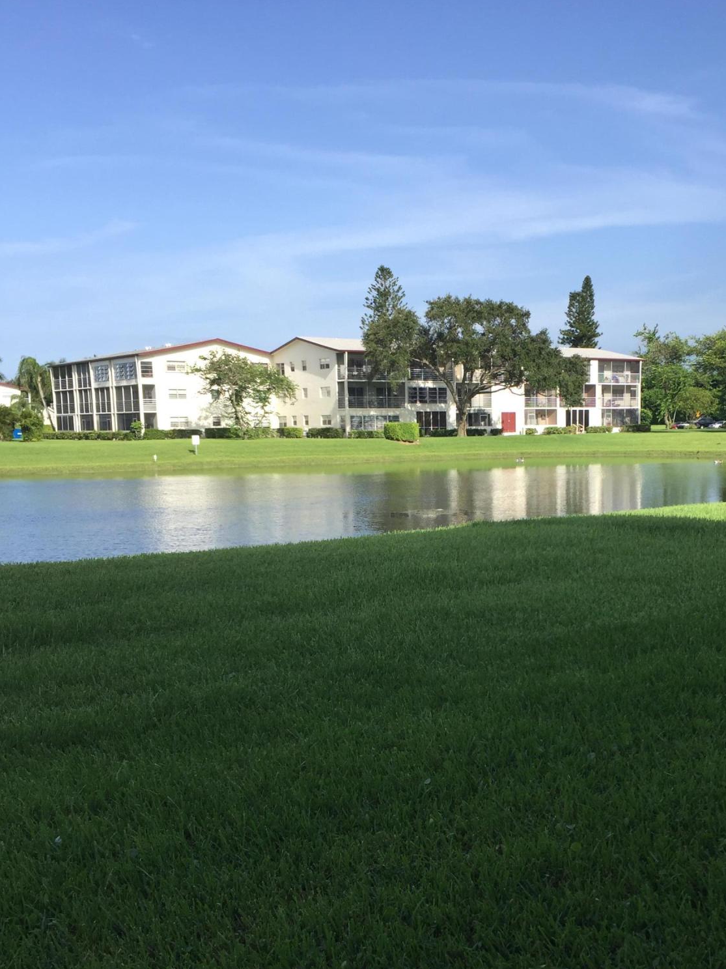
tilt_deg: -8.0
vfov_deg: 47.5
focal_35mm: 39
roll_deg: +0.7
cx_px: 477
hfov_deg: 36.5
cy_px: 596
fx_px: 1091
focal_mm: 4.15
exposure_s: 1/1163
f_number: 2.2
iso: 32
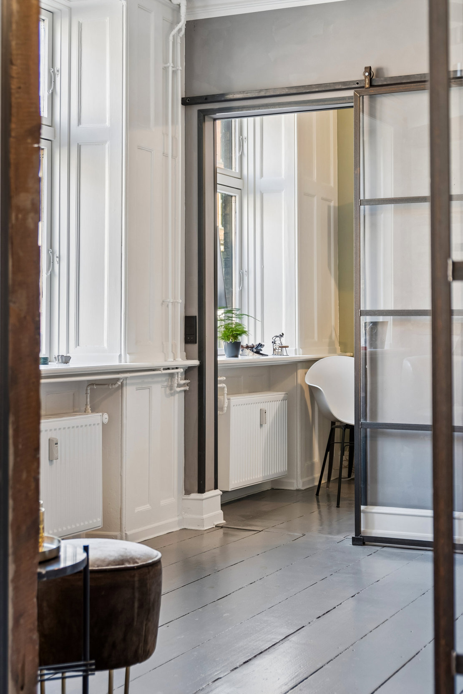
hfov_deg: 23.8
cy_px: 347
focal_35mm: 57
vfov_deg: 35.1
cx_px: 232
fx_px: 1100
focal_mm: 38
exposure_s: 1/60
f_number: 4
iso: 200
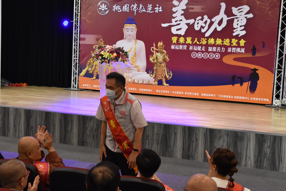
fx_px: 405
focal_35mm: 51
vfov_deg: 26.4
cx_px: 131
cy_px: 80
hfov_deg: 38.9
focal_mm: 28
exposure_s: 1/125
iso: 1600
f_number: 5.6
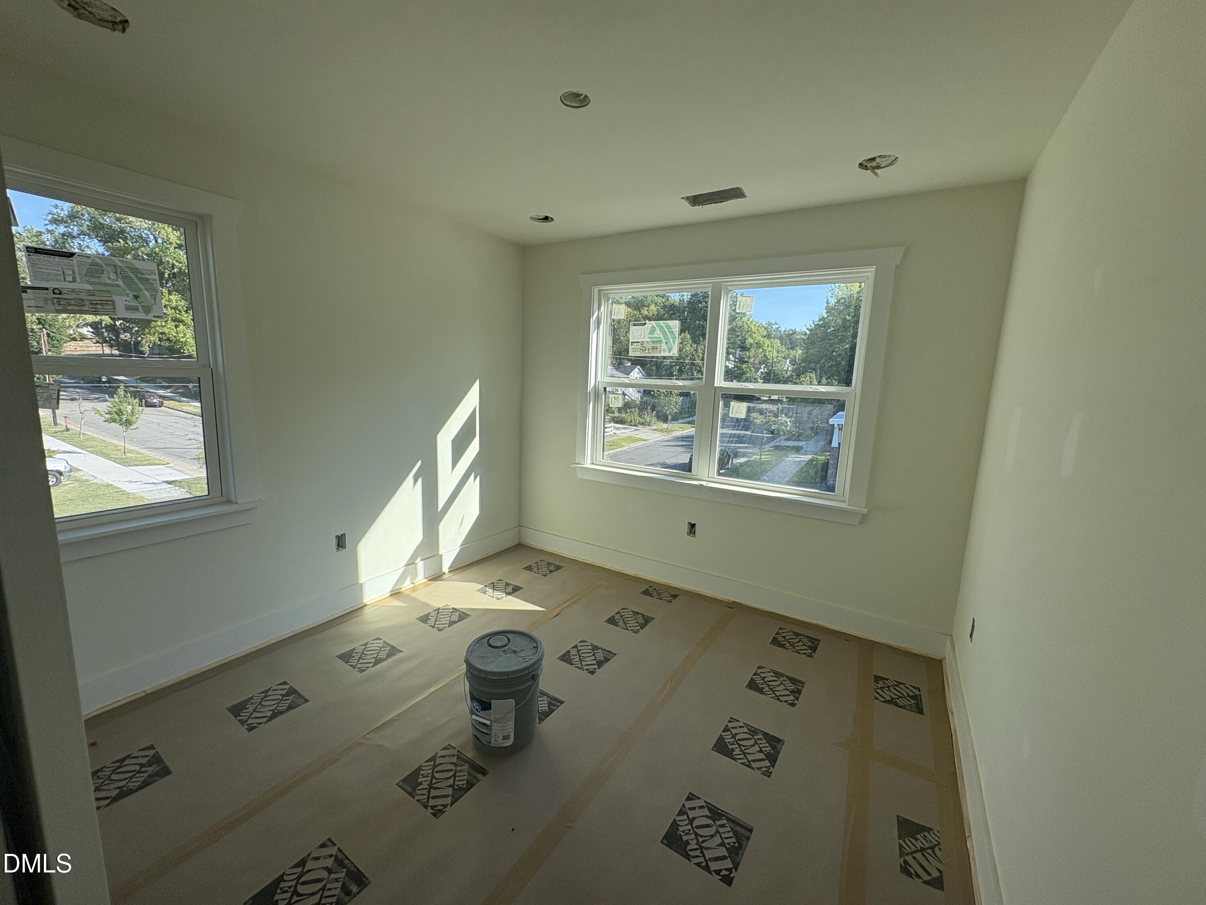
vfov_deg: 85.7
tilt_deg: -7.9
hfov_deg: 102.1
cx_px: 603
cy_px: 452
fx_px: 488
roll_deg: -1.6
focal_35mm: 14
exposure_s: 1/615
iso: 50
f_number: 2.2
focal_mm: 2.22
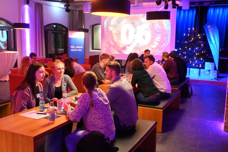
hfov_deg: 51.3
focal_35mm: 38
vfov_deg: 35.5
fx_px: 237
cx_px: 114
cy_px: 76
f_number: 4.2
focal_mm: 25
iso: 11400
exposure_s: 1/60
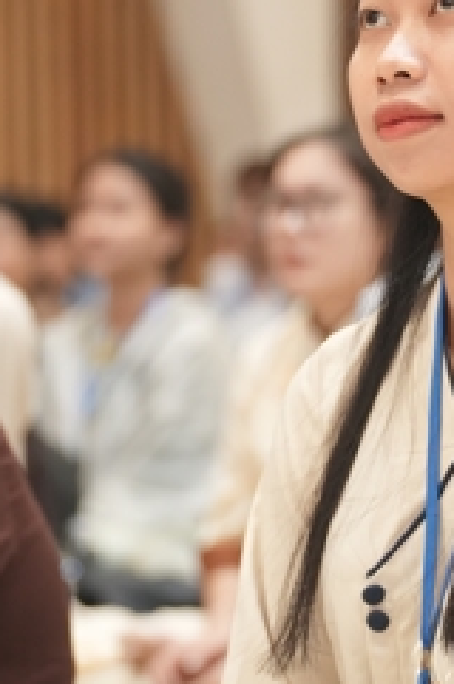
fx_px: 3585
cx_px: 362
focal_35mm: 189
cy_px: 332
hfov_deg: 7.2
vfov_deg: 10.9
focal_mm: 70
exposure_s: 1/160
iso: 2000
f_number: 2.5
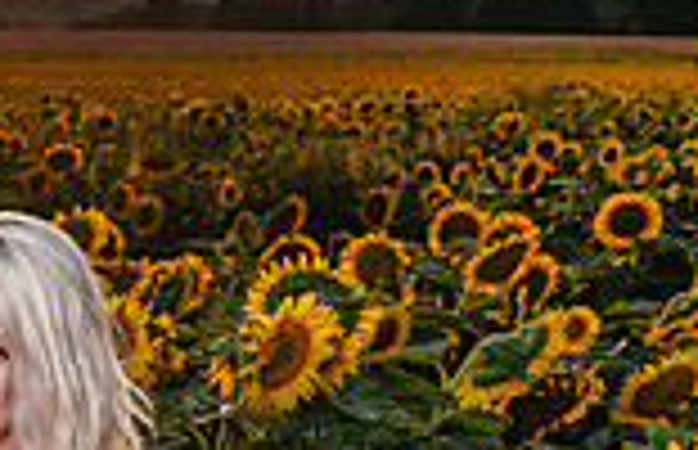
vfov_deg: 12.0
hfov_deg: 18.4
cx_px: -302
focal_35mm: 101
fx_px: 1939
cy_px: 844
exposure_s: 1/125
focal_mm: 32
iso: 50
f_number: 5.6
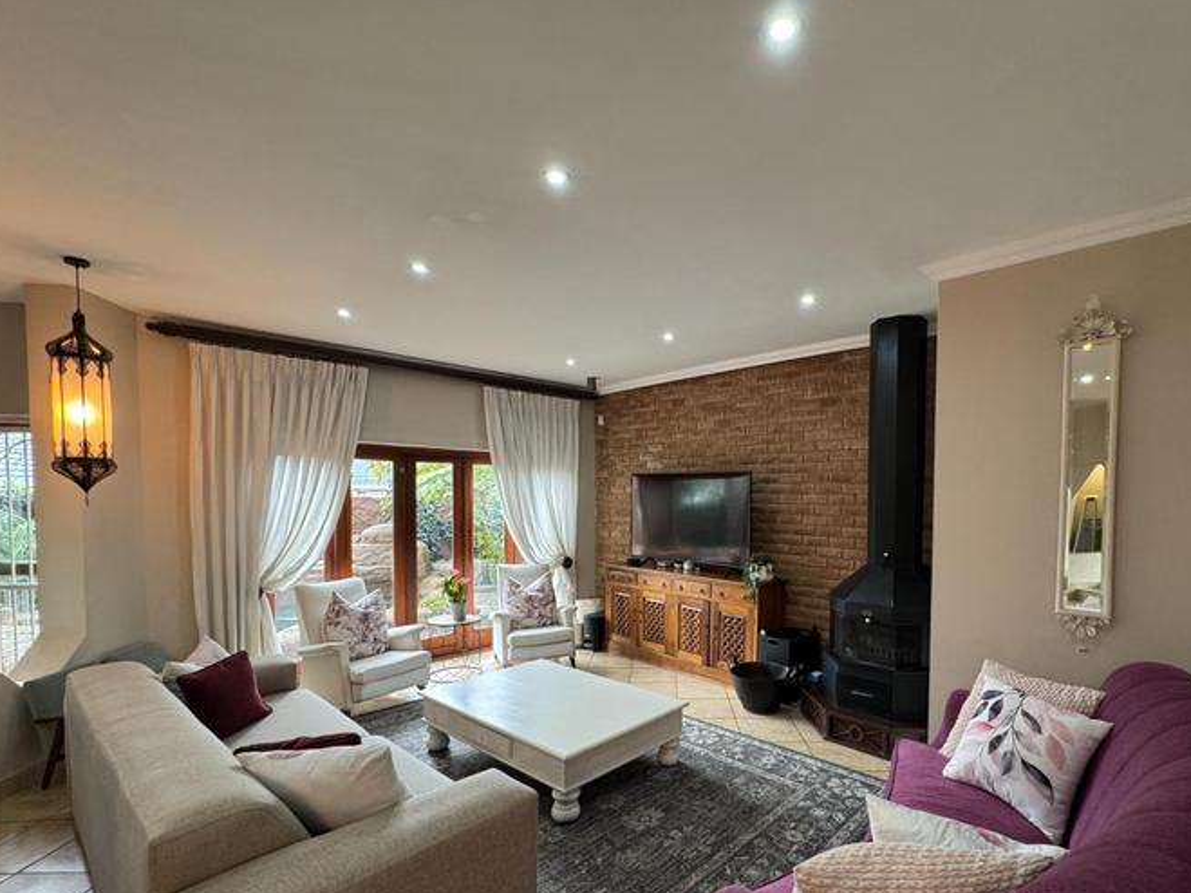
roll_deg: -0.1
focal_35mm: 17
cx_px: 681
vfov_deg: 74.2
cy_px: 521
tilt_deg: -2.7
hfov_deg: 90.4
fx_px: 585
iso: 250
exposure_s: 1/50
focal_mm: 2.22
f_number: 2.2
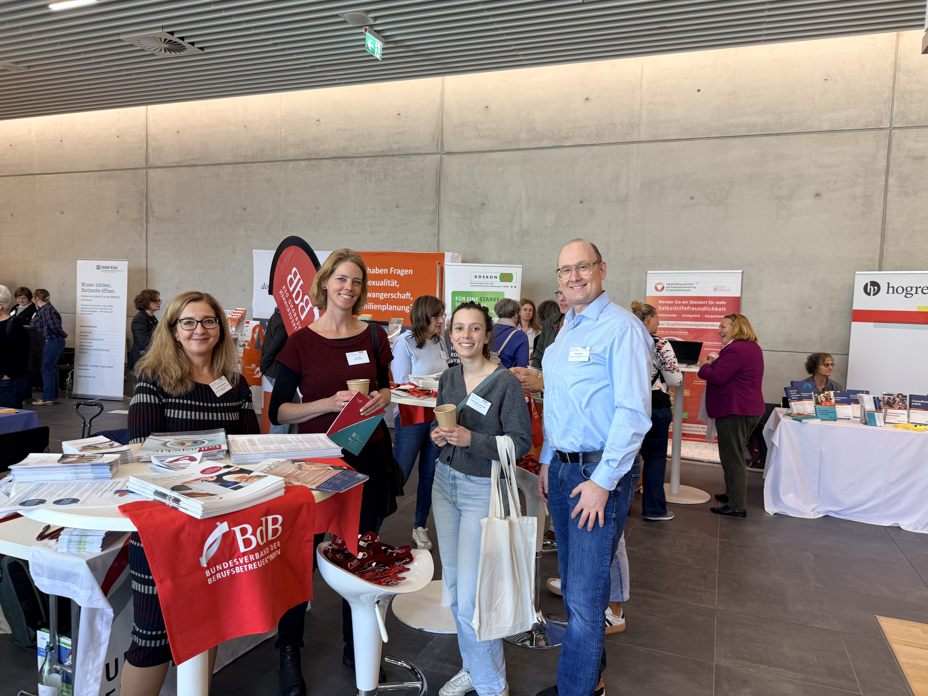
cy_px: 348
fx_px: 643
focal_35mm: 24
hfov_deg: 71.6
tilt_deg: -3.5
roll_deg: -2.0
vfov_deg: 56.8
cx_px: 464
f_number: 1.78
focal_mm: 6.76
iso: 100
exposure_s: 1/100
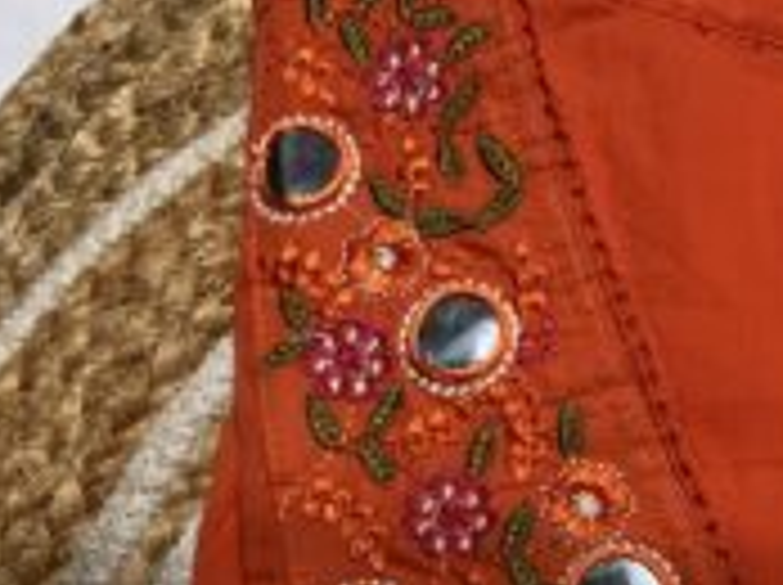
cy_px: 857
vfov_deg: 13.9
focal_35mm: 100
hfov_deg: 18.5
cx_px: 972
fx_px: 2259
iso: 20
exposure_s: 1/6536
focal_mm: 3
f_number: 1.8
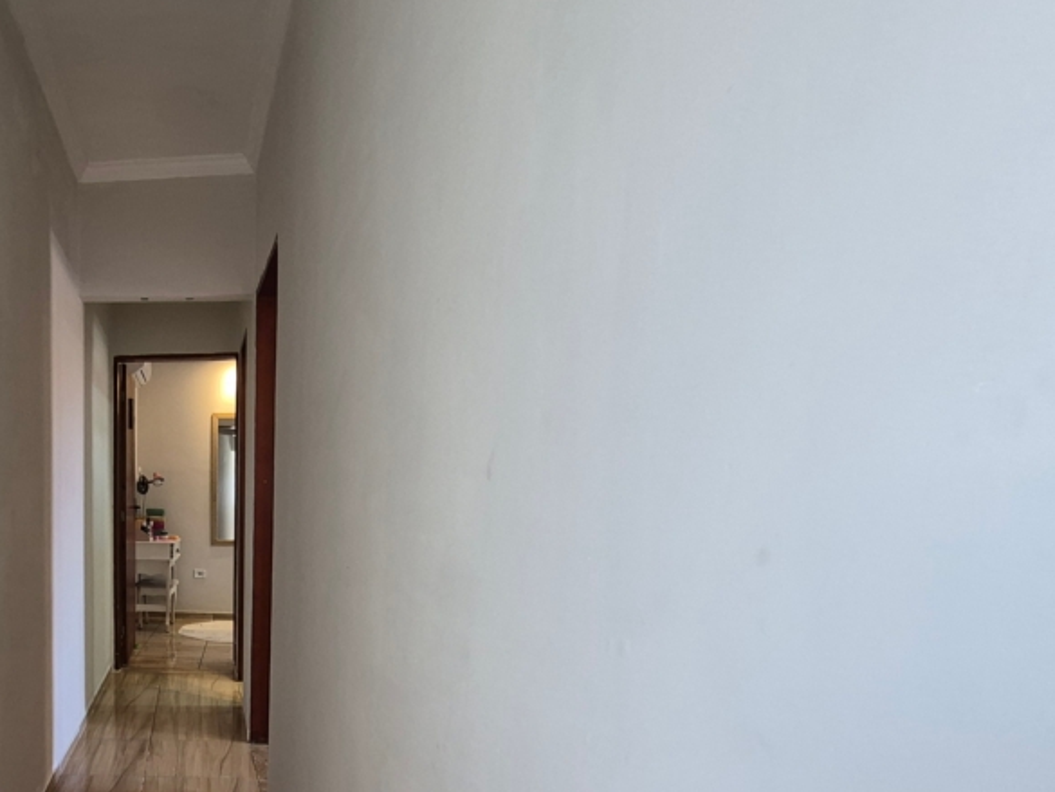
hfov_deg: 62.8
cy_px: 599
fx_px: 732
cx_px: 153
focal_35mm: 24
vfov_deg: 54.1
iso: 200
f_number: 2.2
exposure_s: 1/60
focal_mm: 1.74
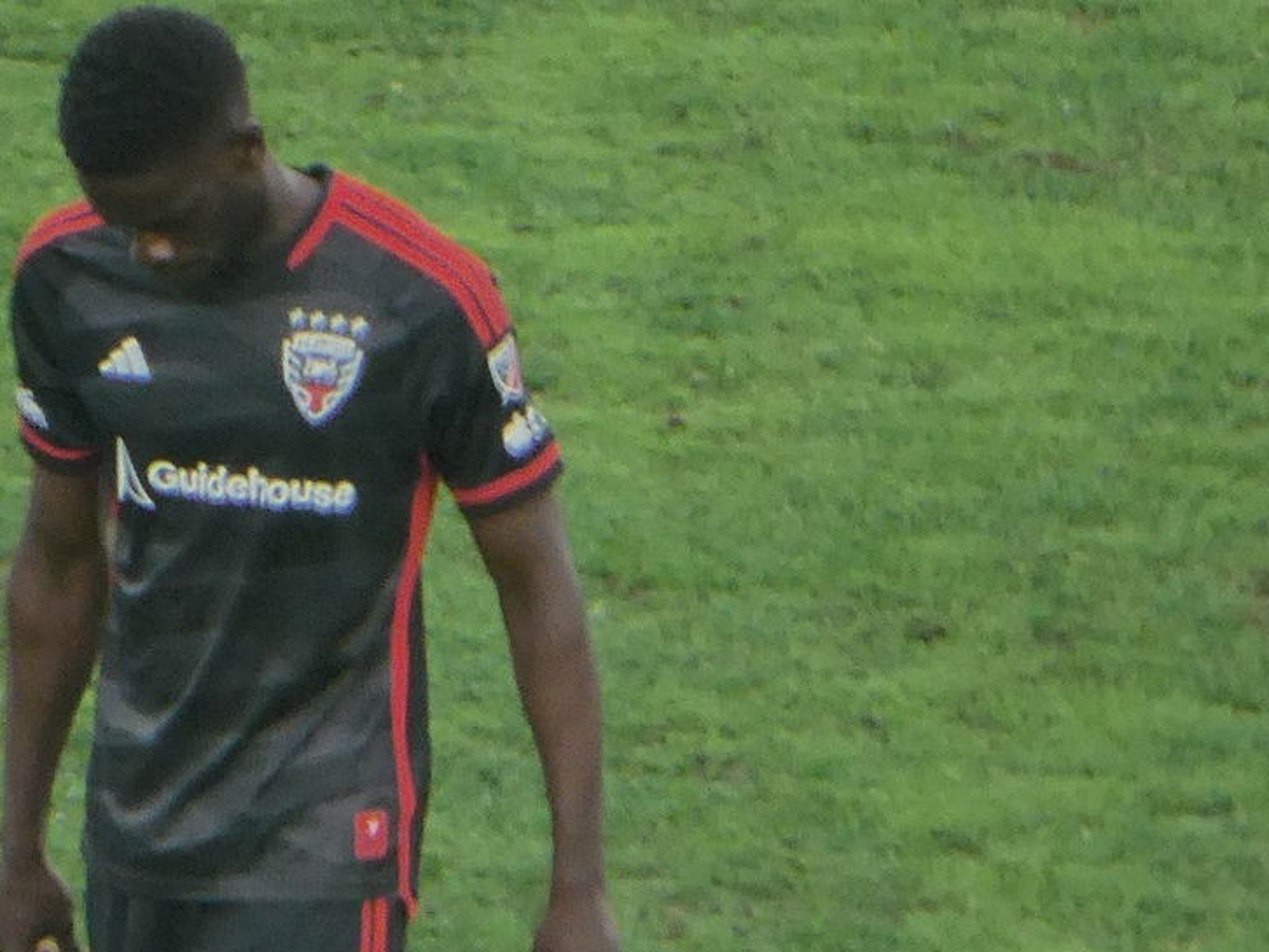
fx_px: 52073
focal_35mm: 1420
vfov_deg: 1.0
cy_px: 699
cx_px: -322
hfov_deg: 1.4
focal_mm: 96.2
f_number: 6.1
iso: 320
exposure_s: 1/50
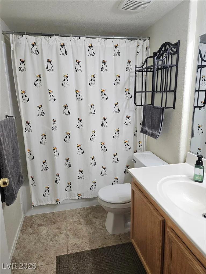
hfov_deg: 58.9
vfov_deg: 73.9
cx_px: 103
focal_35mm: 23
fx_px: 182
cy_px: 137
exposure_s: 1/208
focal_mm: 5.4
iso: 200
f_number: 1.8
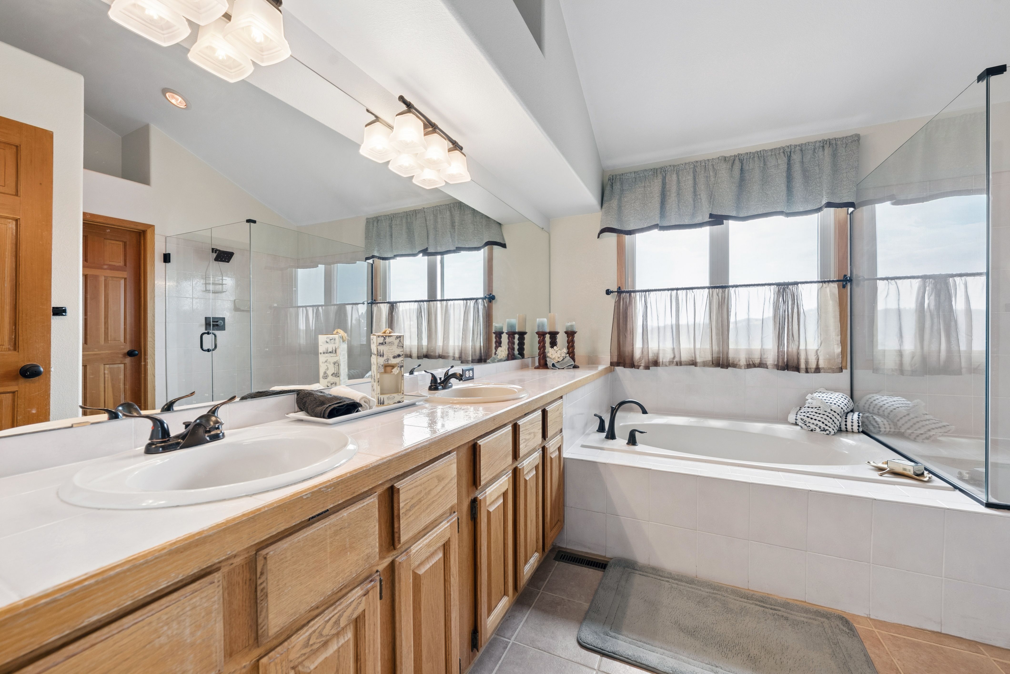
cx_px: 505
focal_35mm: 14
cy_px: 337
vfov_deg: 81.3
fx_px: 393
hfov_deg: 104.2
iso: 500
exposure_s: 1/30
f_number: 9
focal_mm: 14
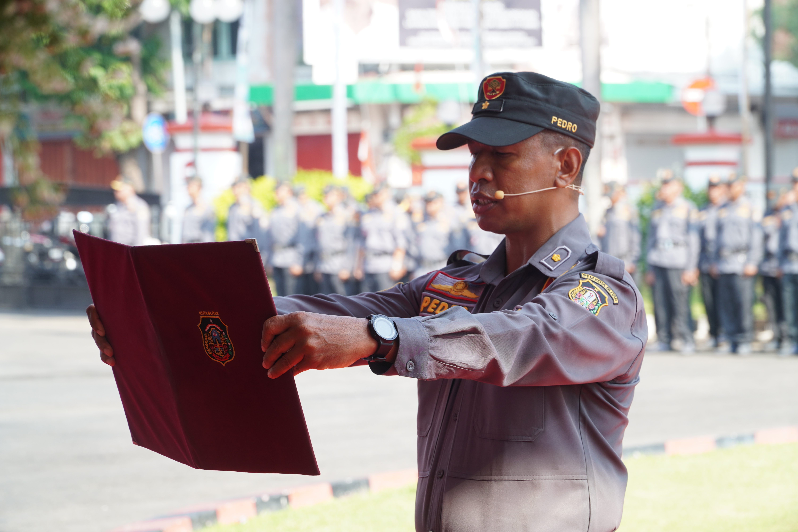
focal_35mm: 122
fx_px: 2693
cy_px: 266
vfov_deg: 11.3
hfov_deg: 16.9
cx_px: 399
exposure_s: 1/100
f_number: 5.6
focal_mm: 81
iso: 125
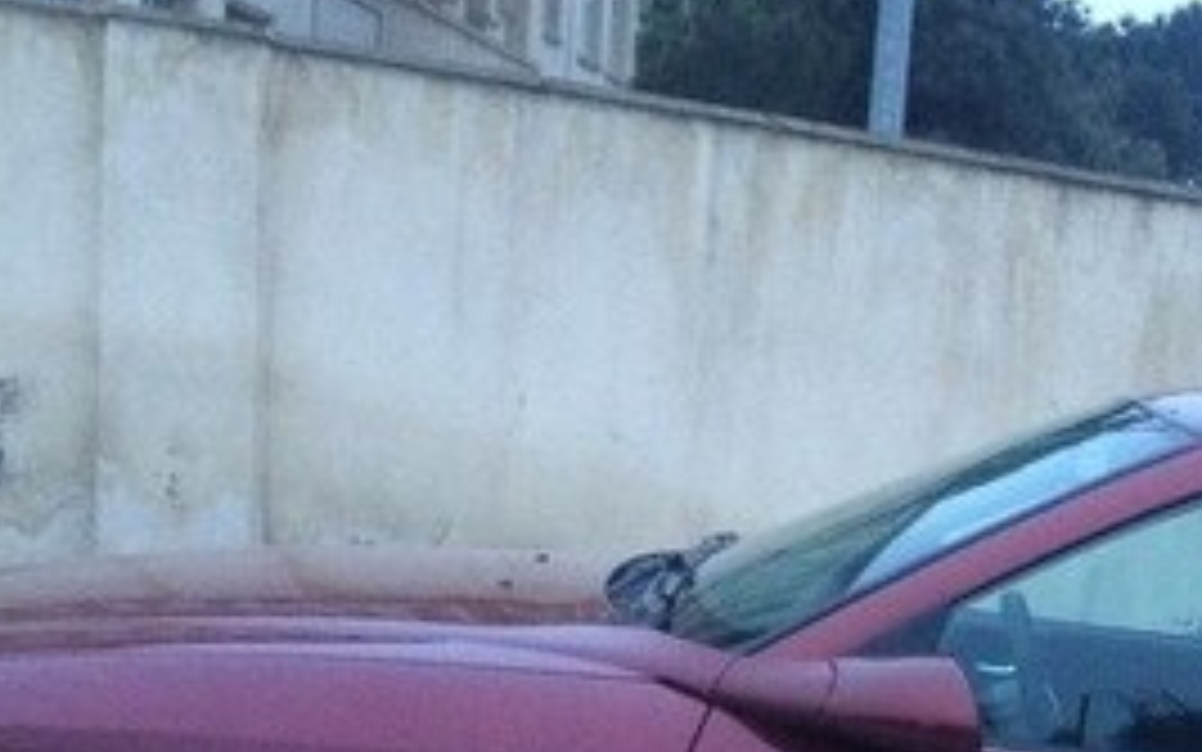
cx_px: 1270
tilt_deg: -13.1
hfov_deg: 25.5
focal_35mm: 76
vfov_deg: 16.0
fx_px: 2490
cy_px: 1047
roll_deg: -6.2
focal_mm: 4.15
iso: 320
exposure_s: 1/33
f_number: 2.2
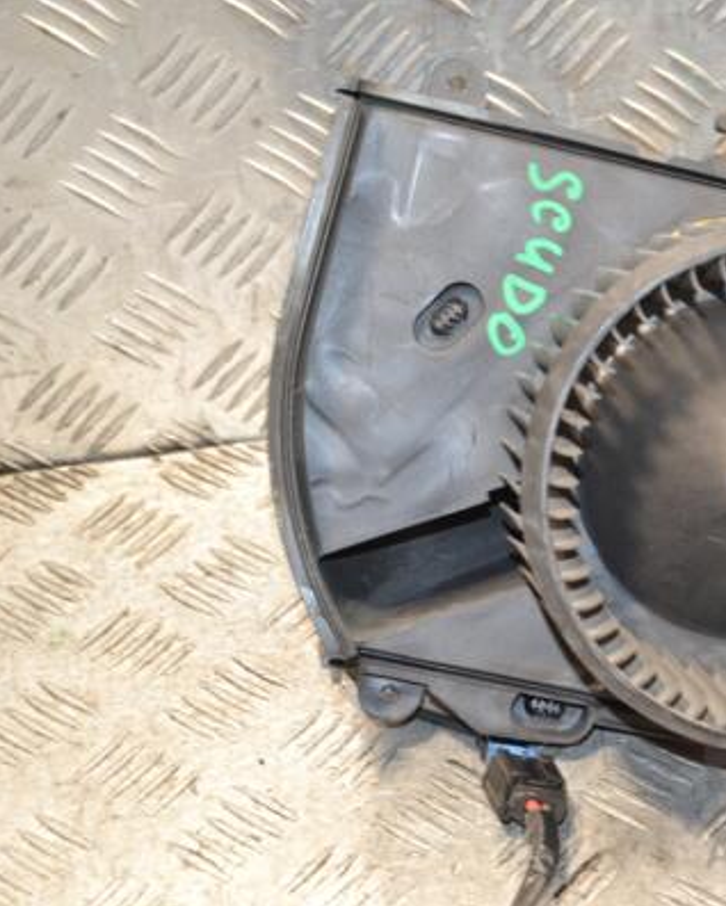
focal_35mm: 102
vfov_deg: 18.8
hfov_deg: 14.9
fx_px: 2737
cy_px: 454
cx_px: 662
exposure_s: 1/80
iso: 800
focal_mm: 48
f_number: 4.8
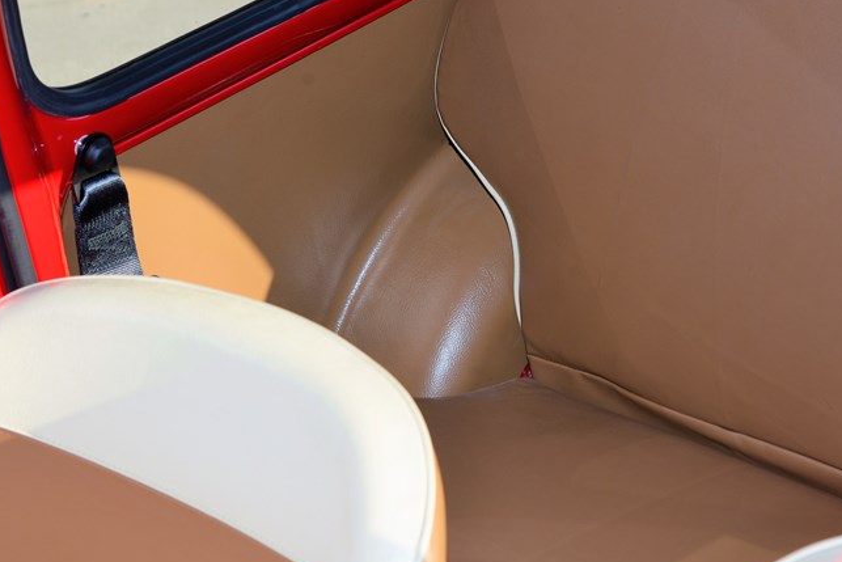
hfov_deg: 24.8
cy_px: 309
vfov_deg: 16.7
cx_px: 428
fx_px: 1918
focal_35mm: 82
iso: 100
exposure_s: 1/160
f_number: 6.3
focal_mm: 55
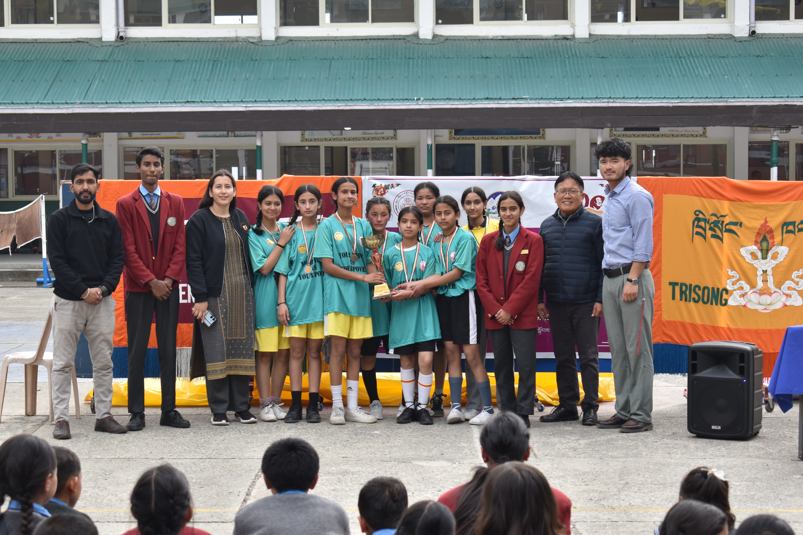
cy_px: 268
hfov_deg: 24.6
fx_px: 1840
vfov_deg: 16.6
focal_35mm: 82
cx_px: 402
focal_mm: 55
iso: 140
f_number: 5.6
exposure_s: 1/160
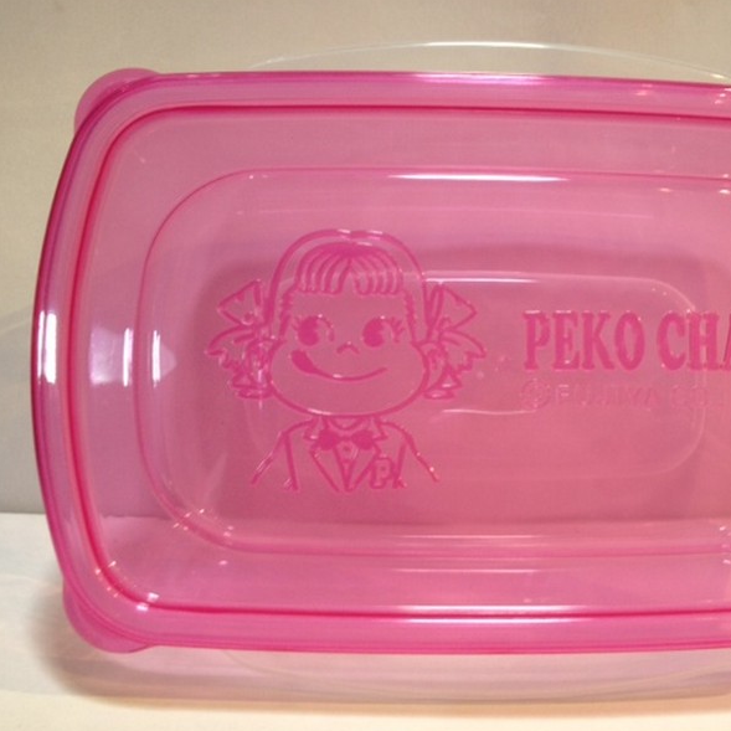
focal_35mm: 42
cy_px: 365
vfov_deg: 40.0
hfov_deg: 39.7
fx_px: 1003
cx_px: 472
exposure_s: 1/24
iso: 64
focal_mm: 4.28
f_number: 2.4
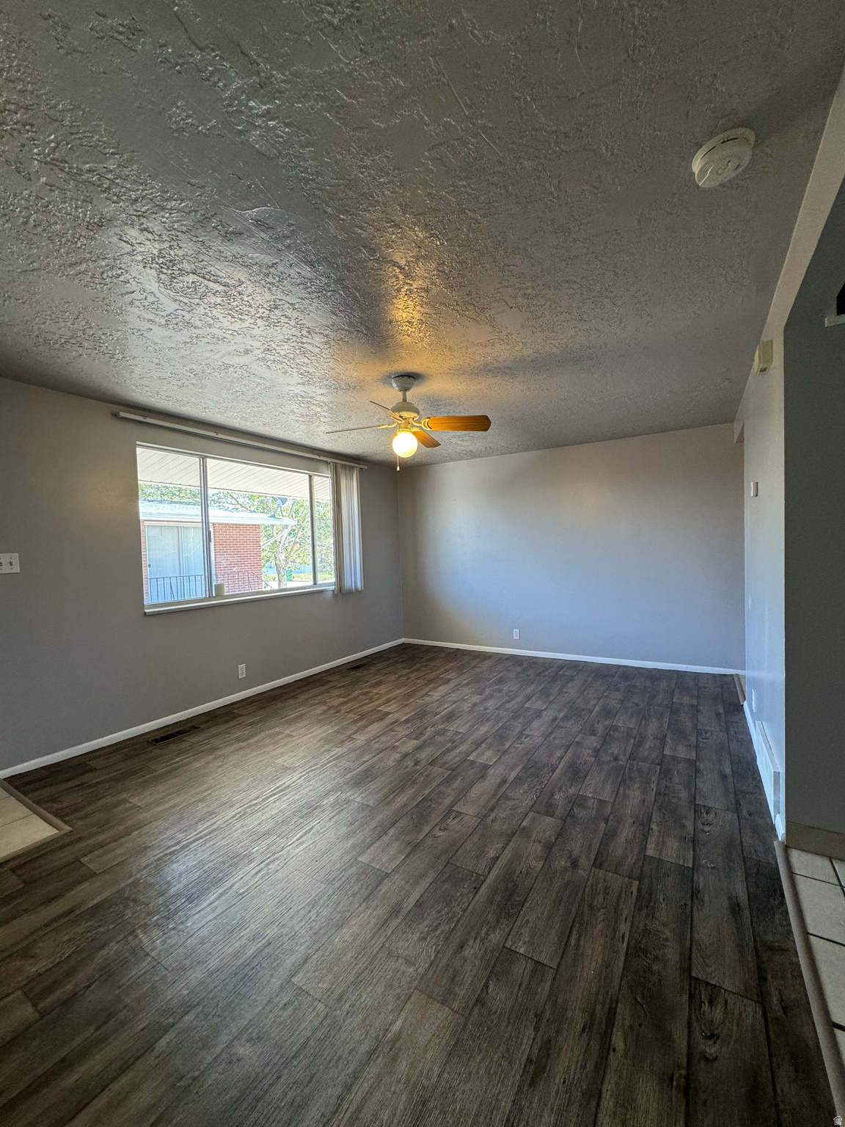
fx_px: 456
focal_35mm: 14
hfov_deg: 85.7
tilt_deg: -1.8
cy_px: 564
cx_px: 422
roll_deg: +1.5
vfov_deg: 102.1
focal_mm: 2.22
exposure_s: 1/120
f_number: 2.2
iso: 200
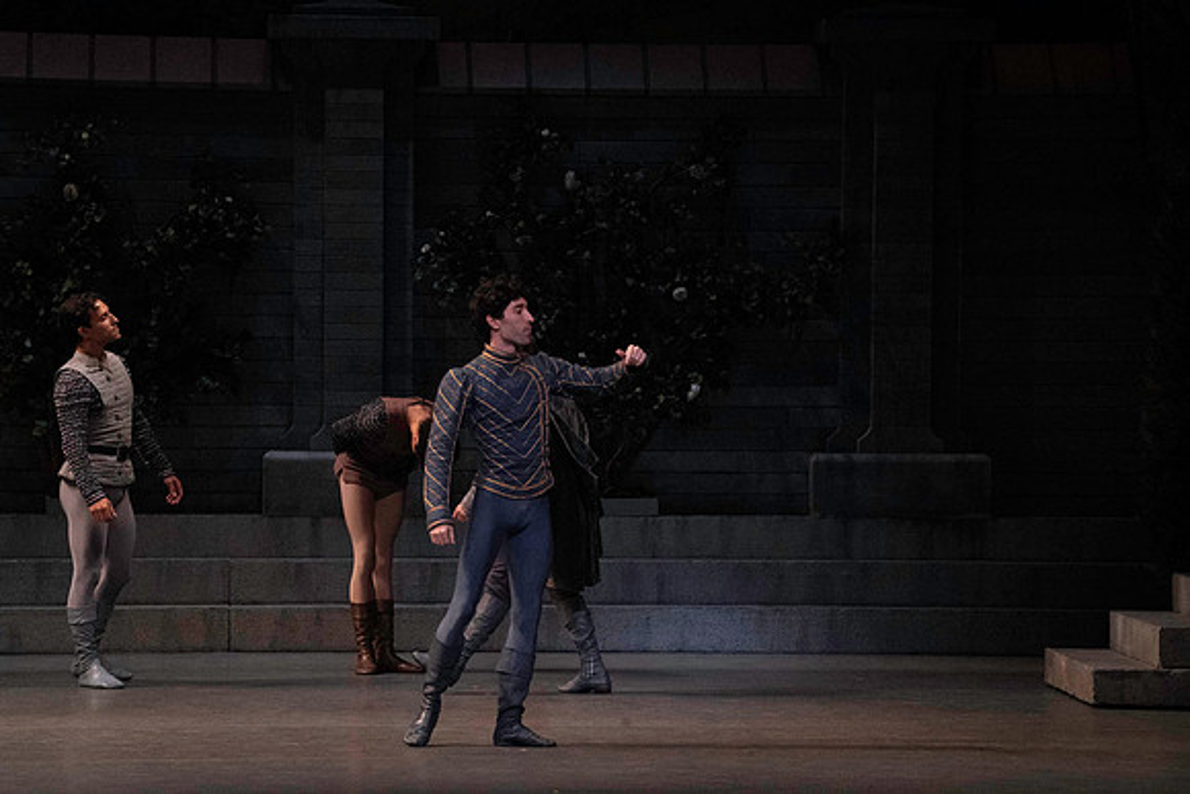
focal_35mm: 184
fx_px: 6083
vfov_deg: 7.5
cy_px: 397
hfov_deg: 11.2
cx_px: 595
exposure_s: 1/400
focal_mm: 184
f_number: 11
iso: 16000
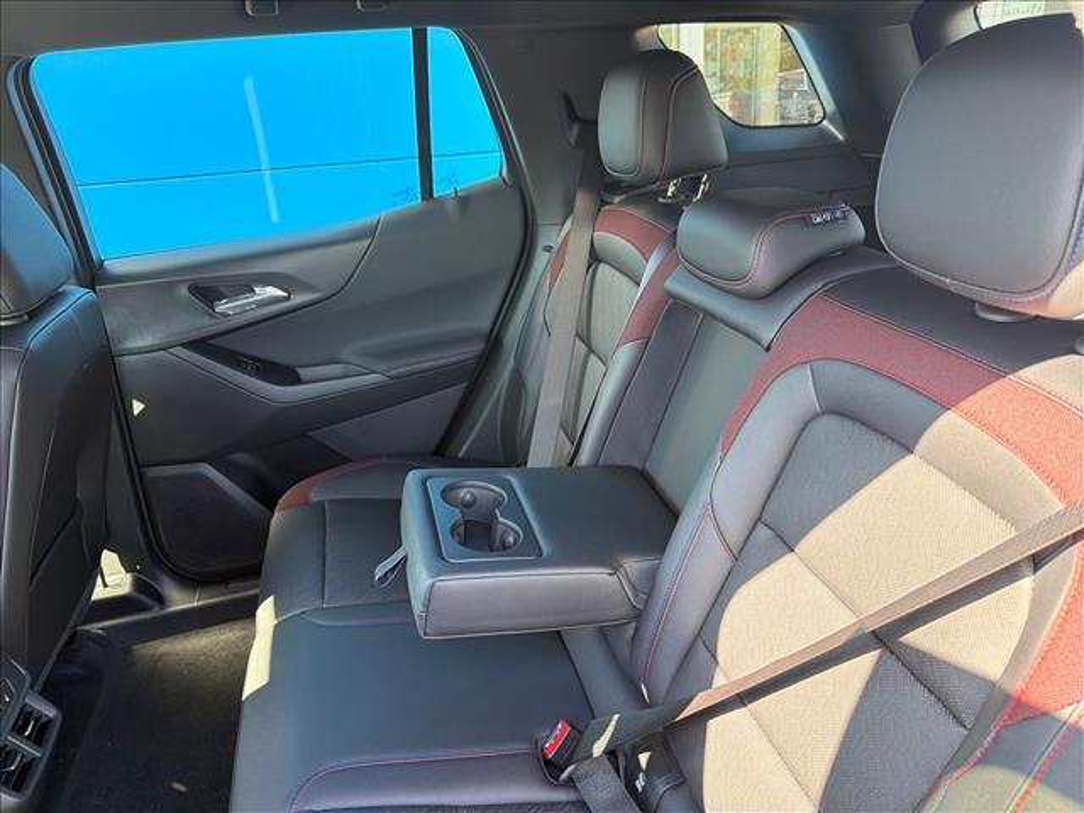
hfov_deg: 71.6
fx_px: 752
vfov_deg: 56.8
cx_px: 542
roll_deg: +3.6
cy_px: 406
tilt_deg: -22.6
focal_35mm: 24
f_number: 1.78
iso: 200
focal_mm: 6.76
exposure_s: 1/71
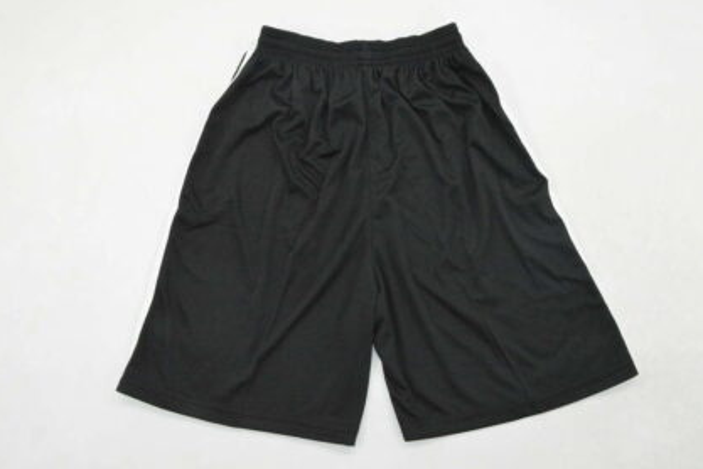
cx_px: 356
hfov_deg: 55.8
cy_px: 238
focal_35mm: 34
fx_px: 664
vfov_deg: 38.9
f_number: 16
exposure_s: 1/200
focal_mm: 22
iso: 6400
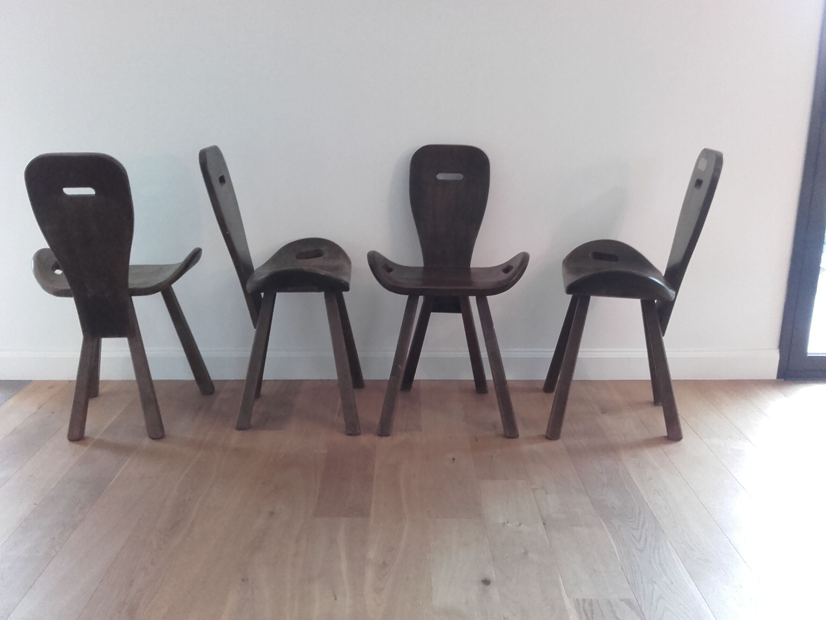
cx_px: 413
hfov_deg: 58.4
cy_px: 310
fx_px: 740
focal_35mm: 31
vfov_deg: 45.4
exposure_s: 1/17
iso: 180
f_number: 2.2
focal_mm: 3.31
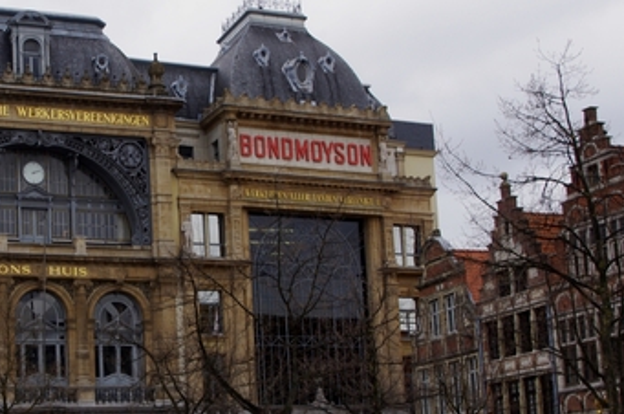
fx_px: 1401
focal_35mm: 81
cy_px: 288
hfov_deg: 24.7
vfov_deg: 16.7
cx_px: 117
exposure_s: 1/100
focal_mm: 30.63
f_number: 11
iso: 200
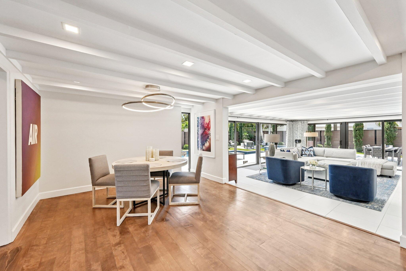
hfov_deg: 104.3
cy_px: 136
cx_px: 203
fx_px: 158
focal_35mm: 14
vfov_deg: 81.2
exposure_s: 1/640
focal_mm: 14
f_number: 8
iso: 2500
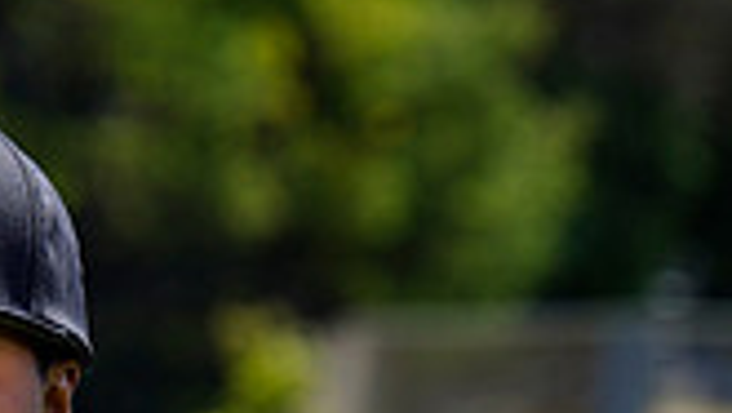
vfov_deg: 2.2
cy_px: 793
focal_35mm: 562
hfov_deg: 3.8
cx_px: -142
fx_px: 10914
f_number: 6.3
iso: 100
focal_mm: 153
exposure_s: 1/250
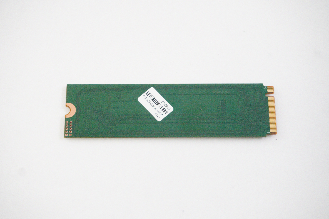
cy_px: 110
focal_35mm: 68
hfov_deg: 29.9
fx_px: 616
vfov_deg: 20.1
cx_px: 164
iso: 8000
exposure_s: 1/320
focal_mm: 45
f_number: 5.6
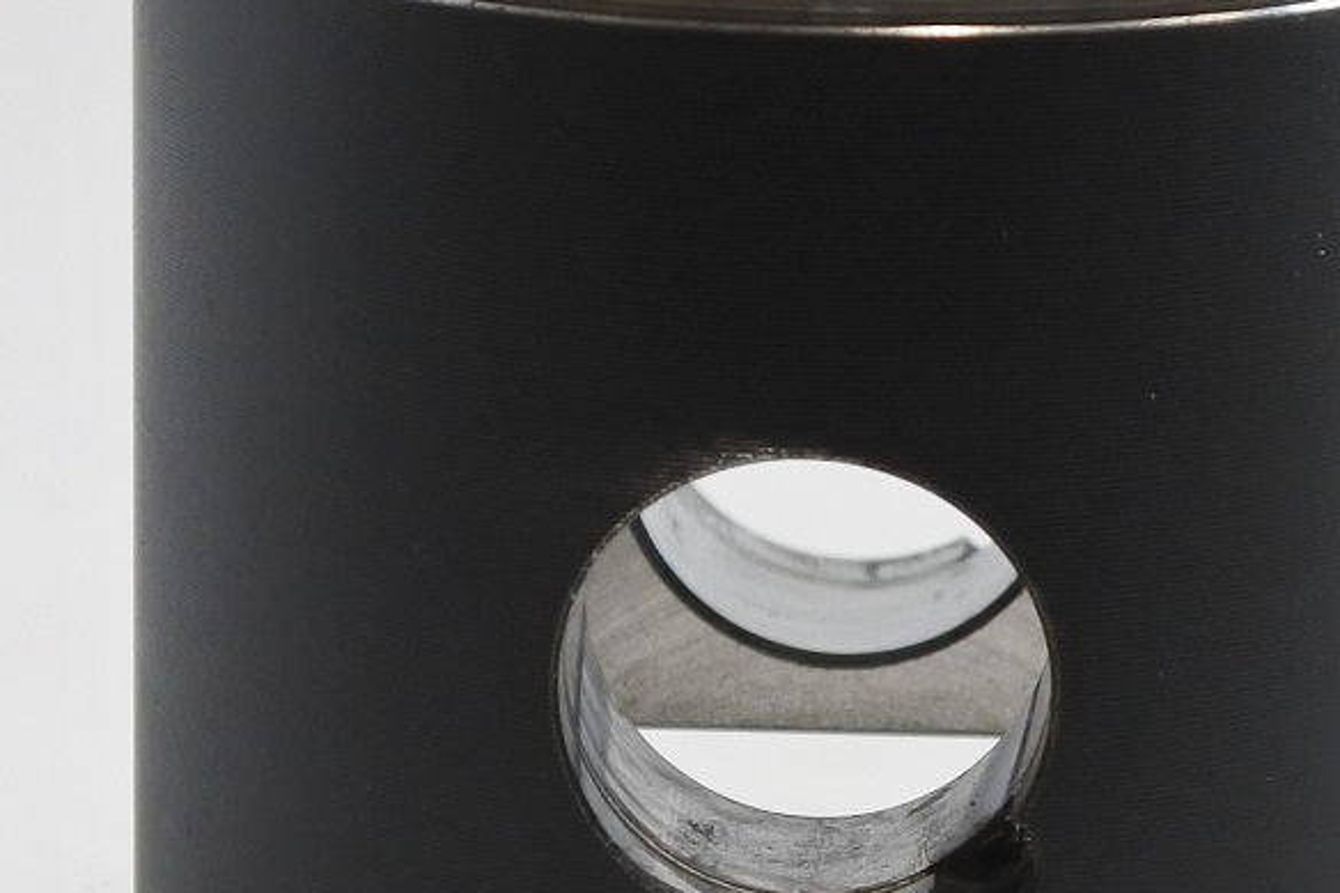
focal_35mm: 148
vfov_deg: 9.3
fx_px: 5507
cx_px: 824
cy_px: 606
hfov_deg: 13.9
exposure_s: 1/125
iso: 400
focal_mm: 19.3
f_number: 4.5
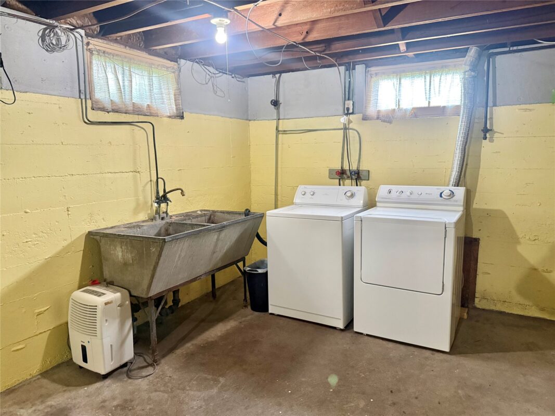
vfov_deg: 56.8
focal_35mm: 24
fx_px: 385
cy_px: 208
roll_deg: +0.6
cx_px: 278
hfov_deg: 71.6
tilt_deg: -8.0
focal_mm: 6.76
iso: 500
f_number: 1.78
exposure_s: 1/60
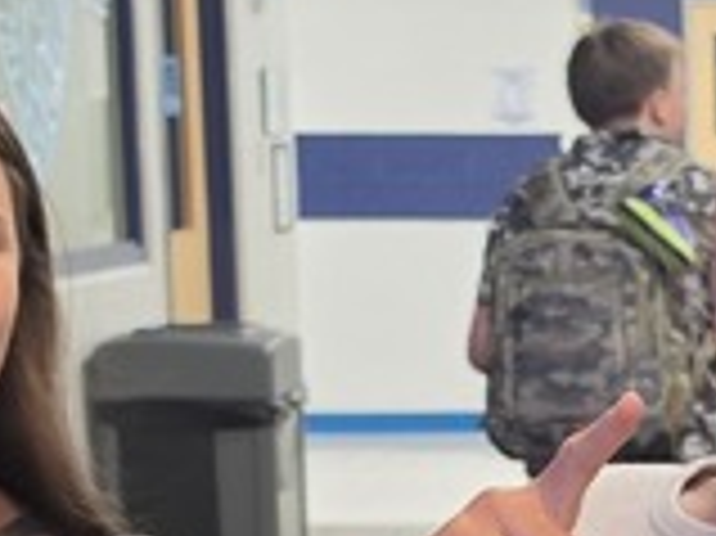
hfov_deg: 13.1
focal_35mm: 148
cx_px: 779
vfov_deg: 9.9
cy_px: 662
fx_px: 3059
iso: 200
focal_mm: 6.5
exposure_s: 1/120
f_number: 1.4
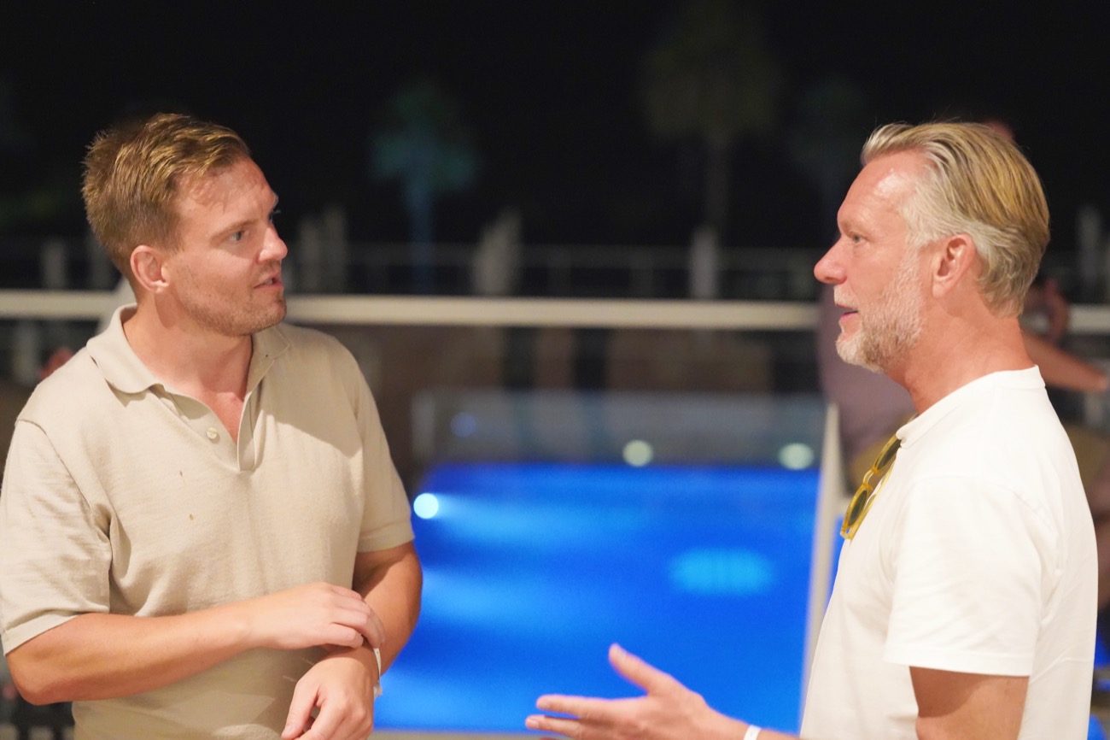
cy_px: 370
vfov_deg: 16.1
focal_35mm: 85
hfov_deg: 23.9
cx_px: 555
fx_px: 2620
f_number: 2.5
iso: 12800
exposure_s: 1/100
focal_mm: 85
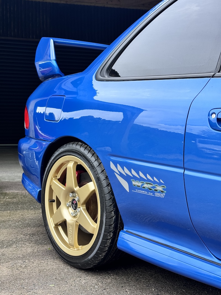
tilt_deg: -3.2
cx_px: 110
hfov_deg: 30.3
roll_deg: -0.4
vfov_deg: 39.7
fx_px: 409
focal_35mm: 48
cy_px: 148
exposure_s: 1/900
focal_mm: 6.76
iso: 64
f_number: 1.78
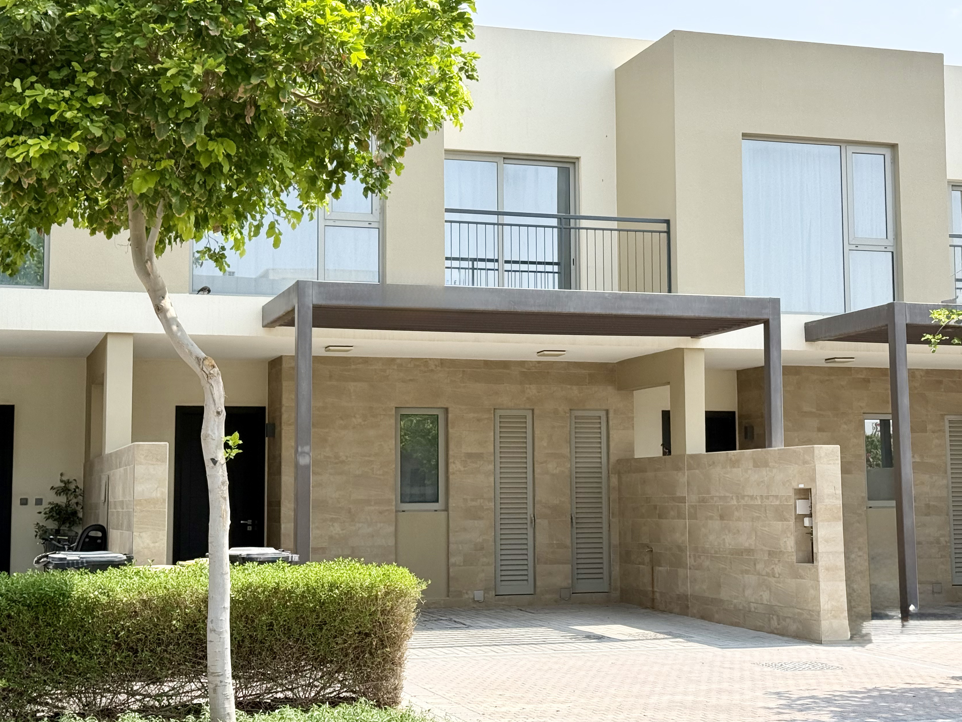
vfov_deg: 25.2
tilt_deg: +6.8
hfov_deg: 33.2
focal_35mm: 58
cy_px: 332
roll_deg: +1.0
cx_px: 511
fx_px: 1612
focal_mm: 6.76
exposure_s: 1/4329
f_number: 1.78
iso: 100
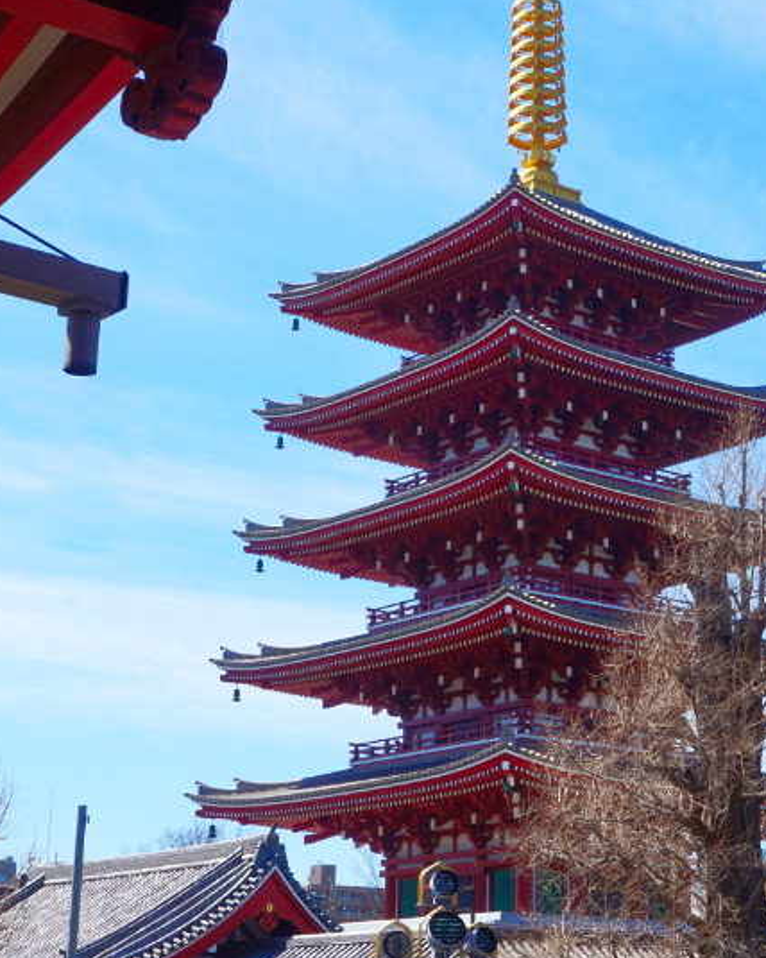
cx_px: 524
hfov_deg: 21.5
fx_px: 2012
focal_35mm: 71
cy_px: 398
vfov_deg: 26.7
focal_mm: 30
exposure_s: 1/80
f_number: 14
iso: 100
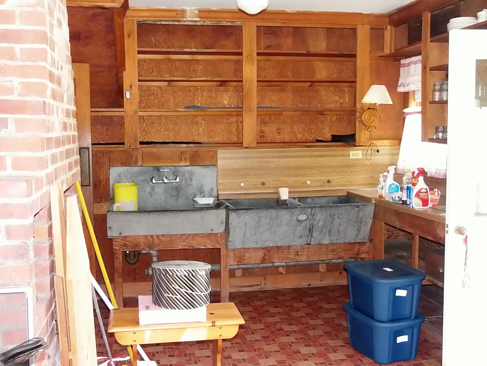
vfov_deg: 35.1
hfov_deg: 45.8
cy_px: 183
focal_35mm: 41
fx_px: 577
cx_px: 244
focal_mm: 7.2
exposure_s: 1/30
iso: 640
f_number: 3.6
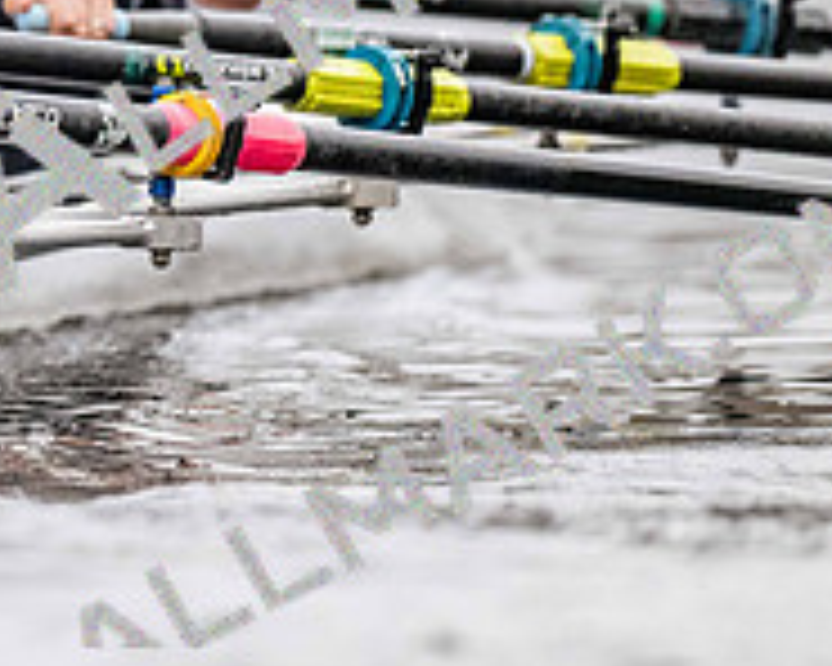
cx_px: -423
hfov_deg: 1.1
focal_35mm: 1770
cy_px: -124
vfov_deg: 0.9
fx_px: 43584
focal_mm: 600
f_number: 4
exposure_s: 1/2500
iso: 4500
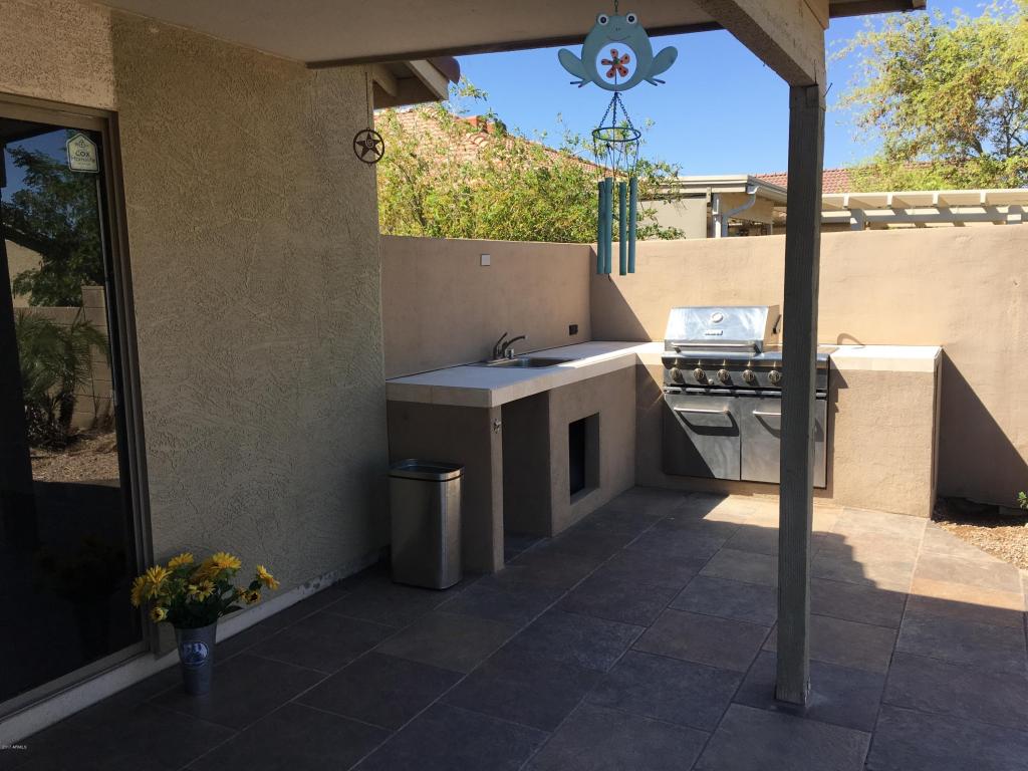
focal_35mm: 29
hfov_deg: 61.7
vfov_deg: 48.2
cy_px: 386
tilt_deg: -7.4
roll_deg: +1.8
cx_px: 514
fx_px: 861
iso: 25
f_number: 2.2
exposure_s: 1/864
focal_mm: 4.15
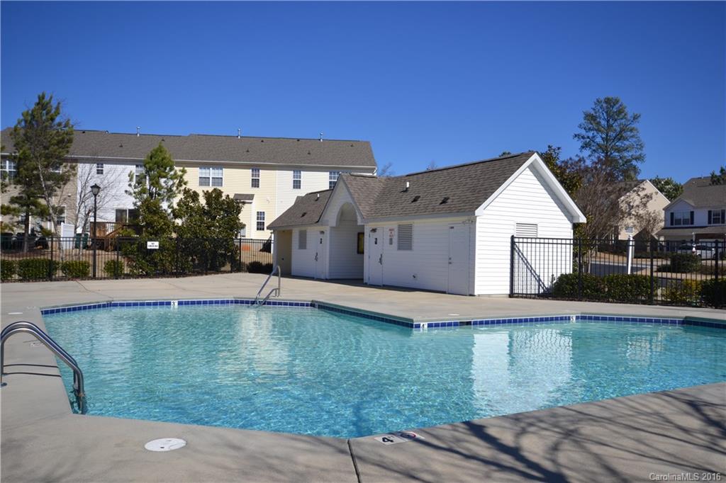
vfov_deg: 43.6
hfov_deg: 61.9
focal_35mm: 30
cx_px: 363
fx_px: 605
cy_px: 242
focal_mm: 20
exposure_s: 1/320
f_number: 9
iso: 100
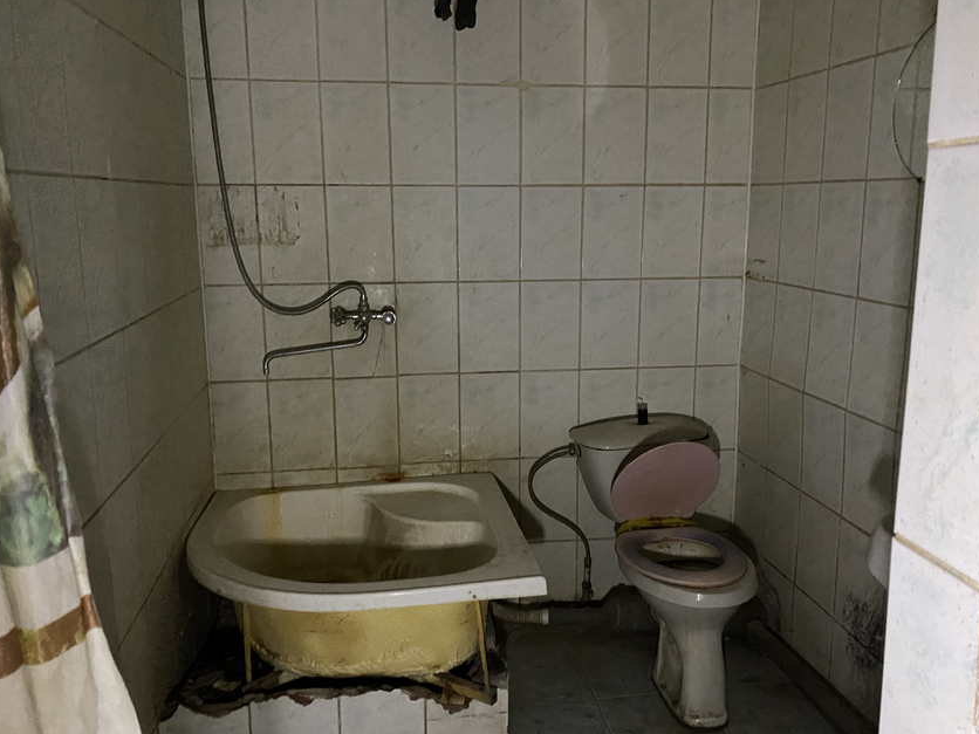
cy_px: 362
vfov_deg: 49.7
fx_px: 792
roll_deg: +0.3
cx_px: 481
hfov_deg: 63.4
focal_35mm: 28
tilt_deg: -10.2
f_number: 1.8
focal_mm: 4.25
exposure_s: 1/30
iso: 1000
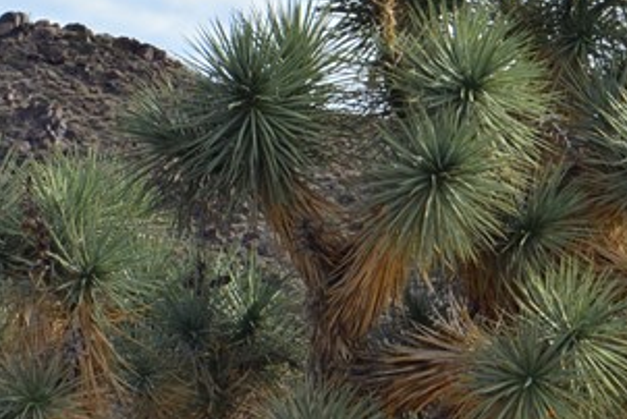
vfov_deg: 4.7
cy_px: 290
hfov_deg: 6.9
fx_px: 5157
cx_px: 556
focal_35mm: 296
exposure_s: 1/400
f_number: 11
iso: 200
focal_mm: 55
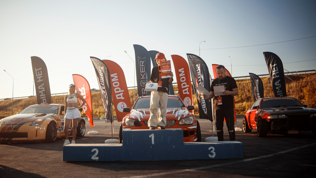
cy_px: 89
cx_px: 158
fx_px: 298
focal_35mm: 36
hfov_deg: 55.8
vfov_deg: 33.2
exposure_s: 1/2500
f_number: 1.2
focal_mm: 23
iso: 100
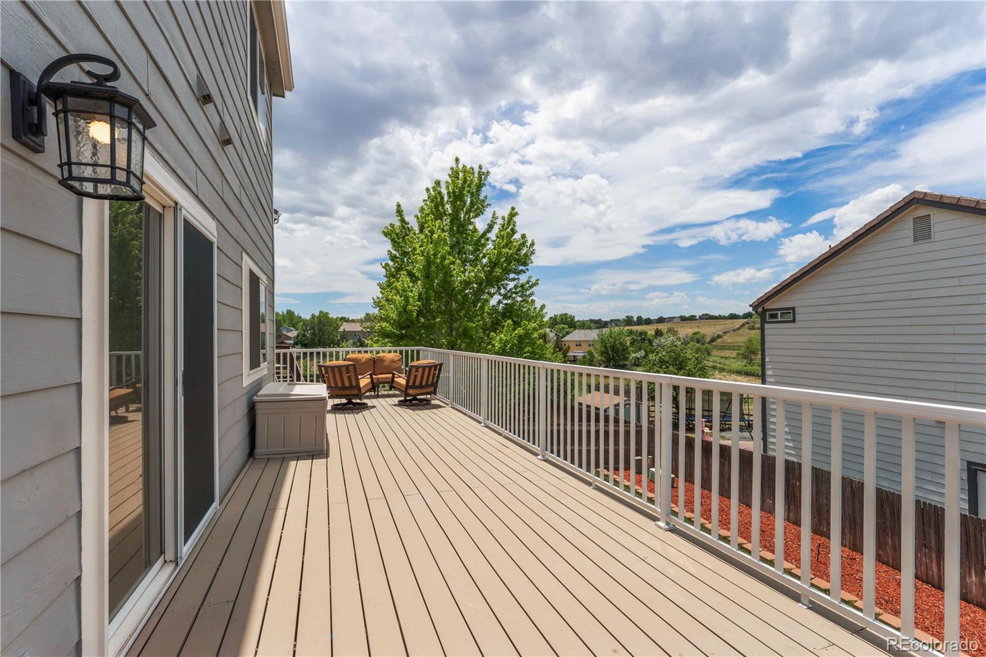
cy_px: 328
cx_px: 493
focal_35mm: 16
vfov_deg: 72.4
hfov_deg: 95.3
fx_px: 449
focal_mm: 16.4
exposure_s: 1/1600
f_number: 9
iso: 400
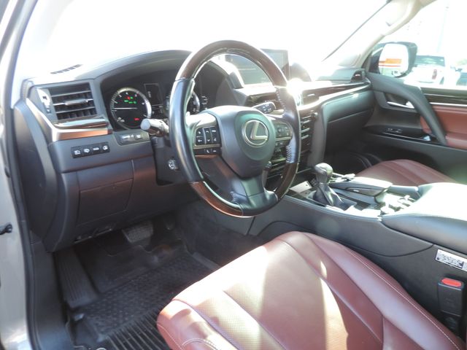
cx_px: 234
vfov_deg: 56.8
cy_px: 175
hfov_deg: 71.6
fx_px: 324
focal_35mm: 24
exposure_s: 1/30
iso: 160
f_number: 3
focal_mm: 4.3
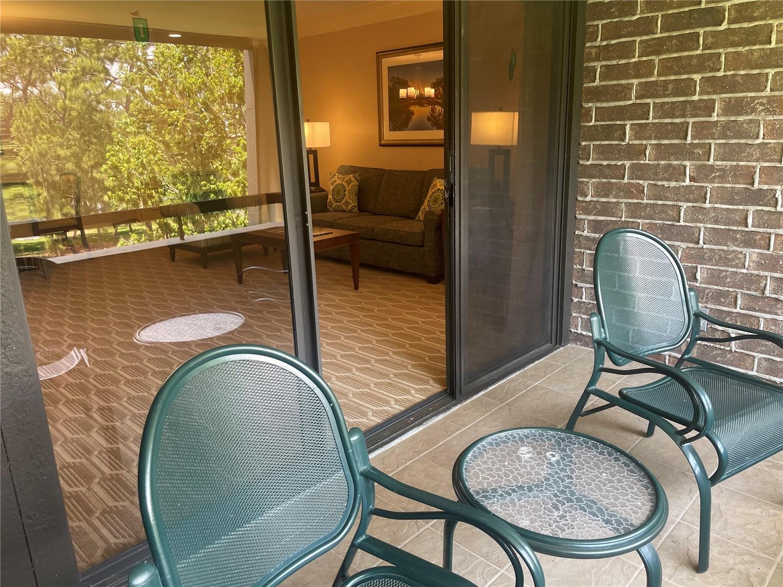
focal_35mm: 26
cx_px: 392
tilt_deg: -14.2
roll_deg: +3.5
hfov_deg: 67.3
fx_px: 588
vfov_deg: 53.1
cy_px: 294
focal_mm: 4.2
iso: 125
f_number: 1.6
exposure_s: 1/121
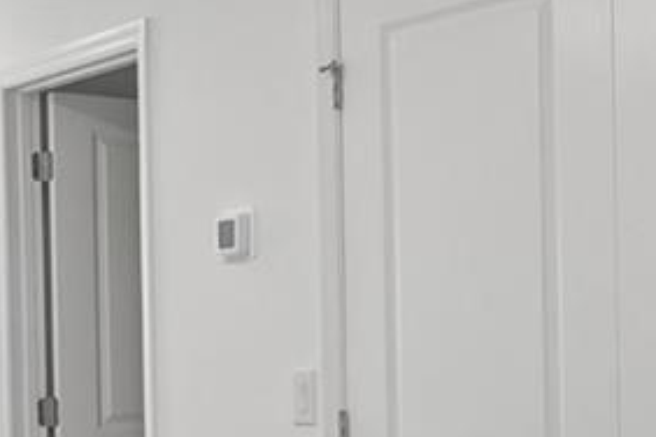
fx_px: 1549
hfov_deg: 23.9
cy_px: 342
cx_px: 328
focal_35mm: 85
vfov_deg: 16.0
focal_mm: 15
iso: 400
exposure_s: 1/20
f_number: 8
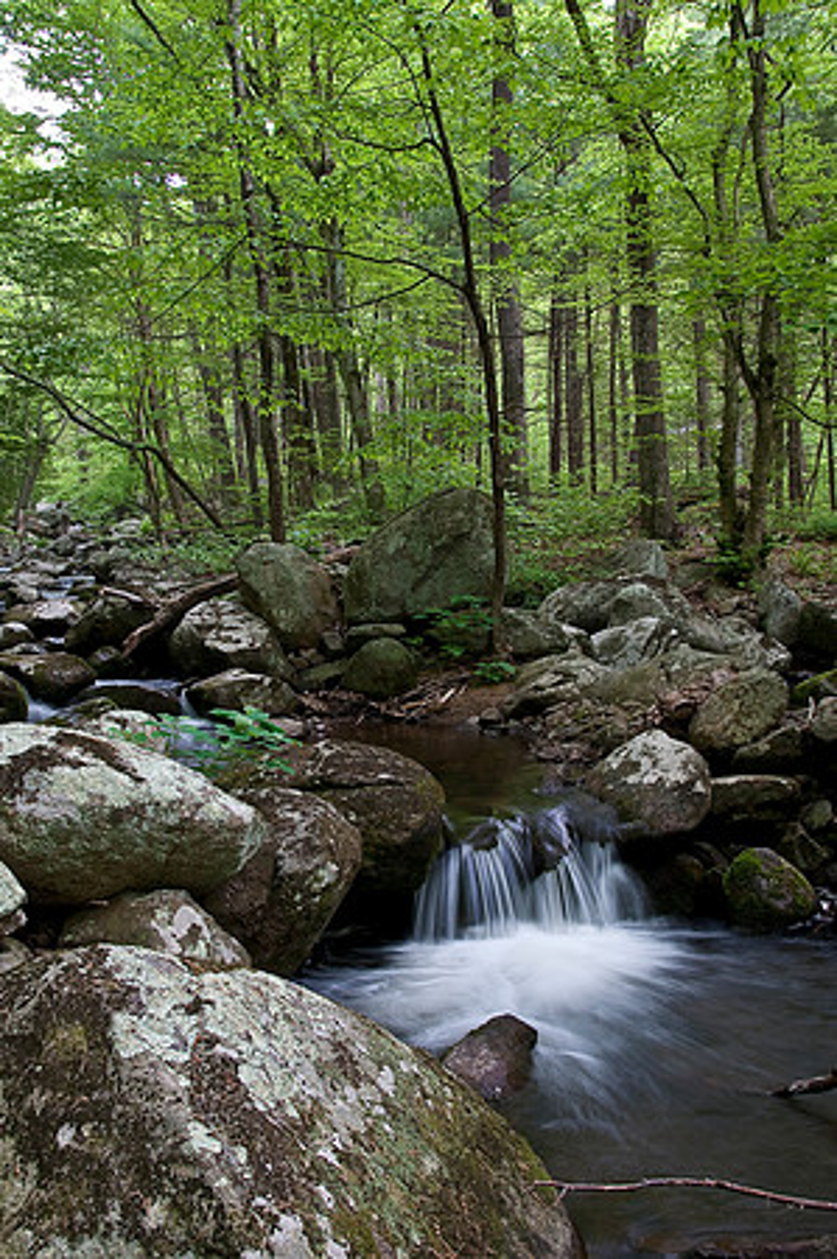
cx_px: 418
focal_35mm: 36
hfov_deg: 36.8
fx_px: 1258
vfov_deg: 53.2
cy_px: 630
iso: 200
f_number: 11
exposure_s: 1/1.67
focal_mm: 24
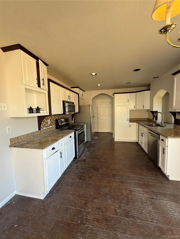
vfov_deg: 102.1
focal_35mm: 14
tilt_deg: -5.2
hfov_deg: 85.7
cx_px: 90
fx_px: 97
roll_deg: +0.3
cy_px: 120
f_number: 2.2
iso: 125
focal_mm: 2.22
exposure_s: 1/99
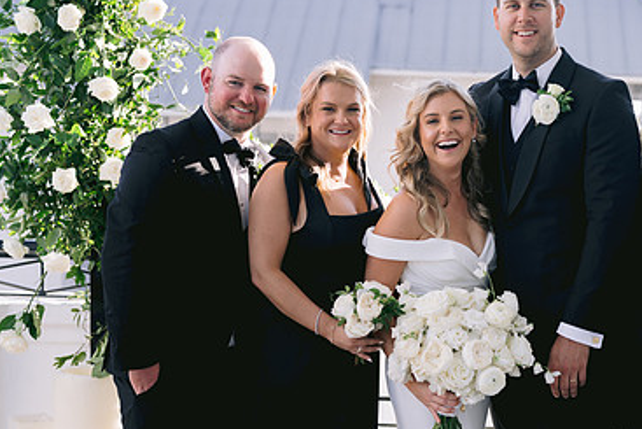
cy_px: 229
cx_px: 499
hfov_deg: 25.3
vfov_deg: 17.3
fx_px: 1409
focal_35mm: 79
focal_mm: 50
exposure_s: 1/640
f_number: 2.8
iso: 200
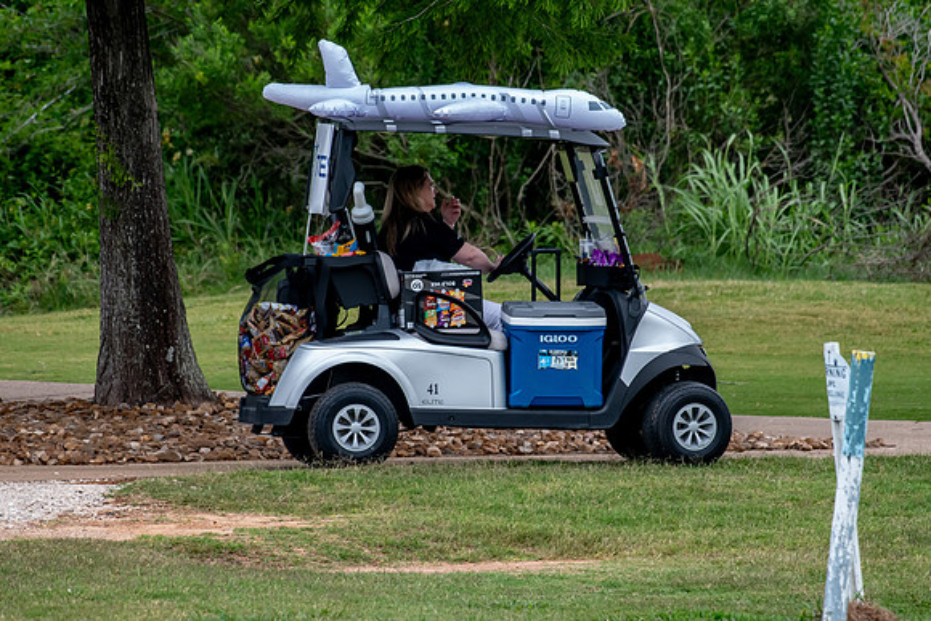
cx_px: 466
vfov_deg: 2.2
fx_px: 16296
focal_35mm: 630
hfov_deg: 3.3
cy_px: 310
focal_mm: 420
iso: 1100
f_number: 5.6
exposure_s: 1/2000
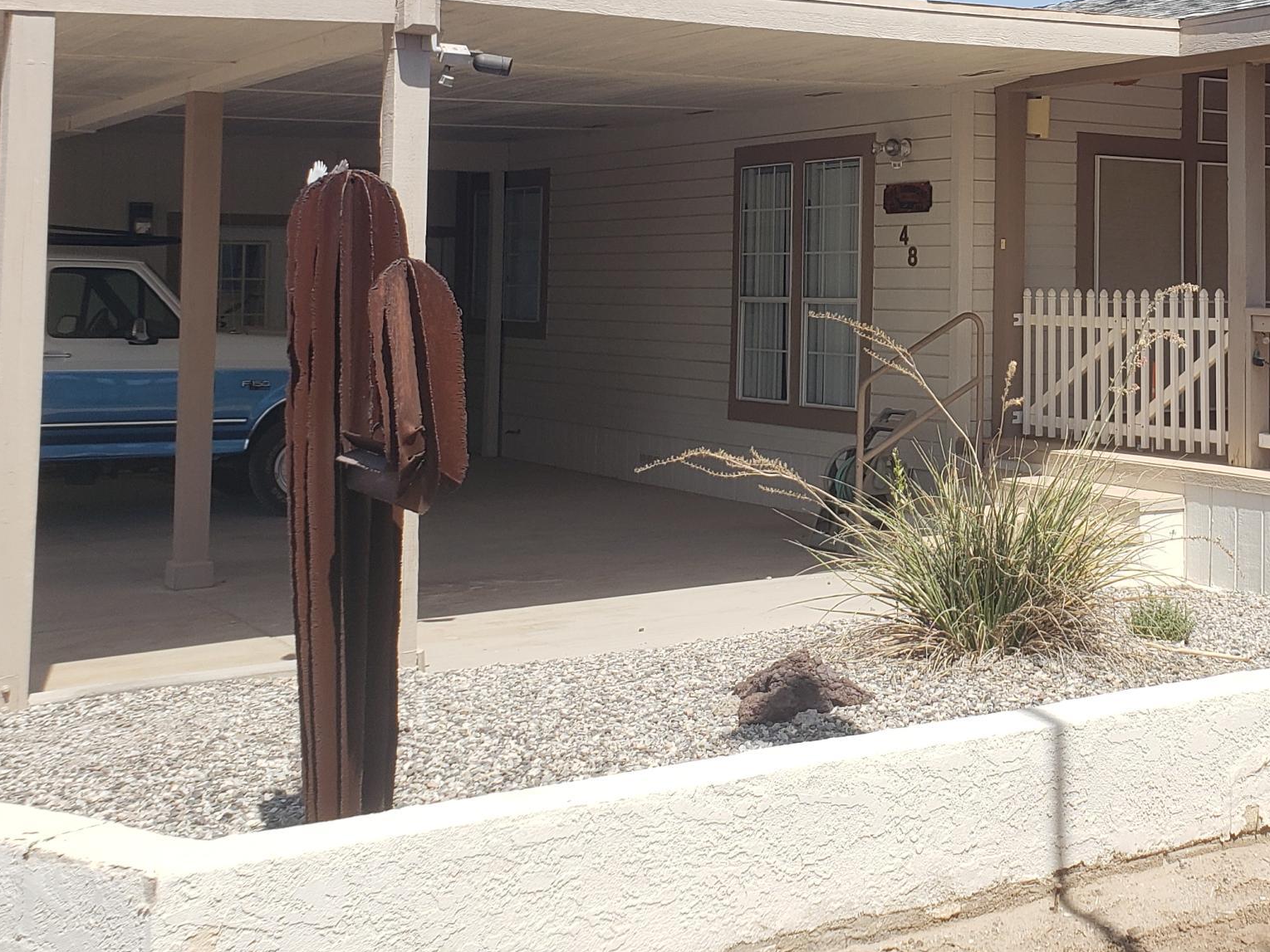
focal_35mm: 51
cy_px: 188
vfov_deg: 28.0
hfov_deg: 35.8
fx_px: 1871
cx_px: 1083
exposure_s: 1/1300
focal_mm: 4.3
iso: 50
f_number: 2.4
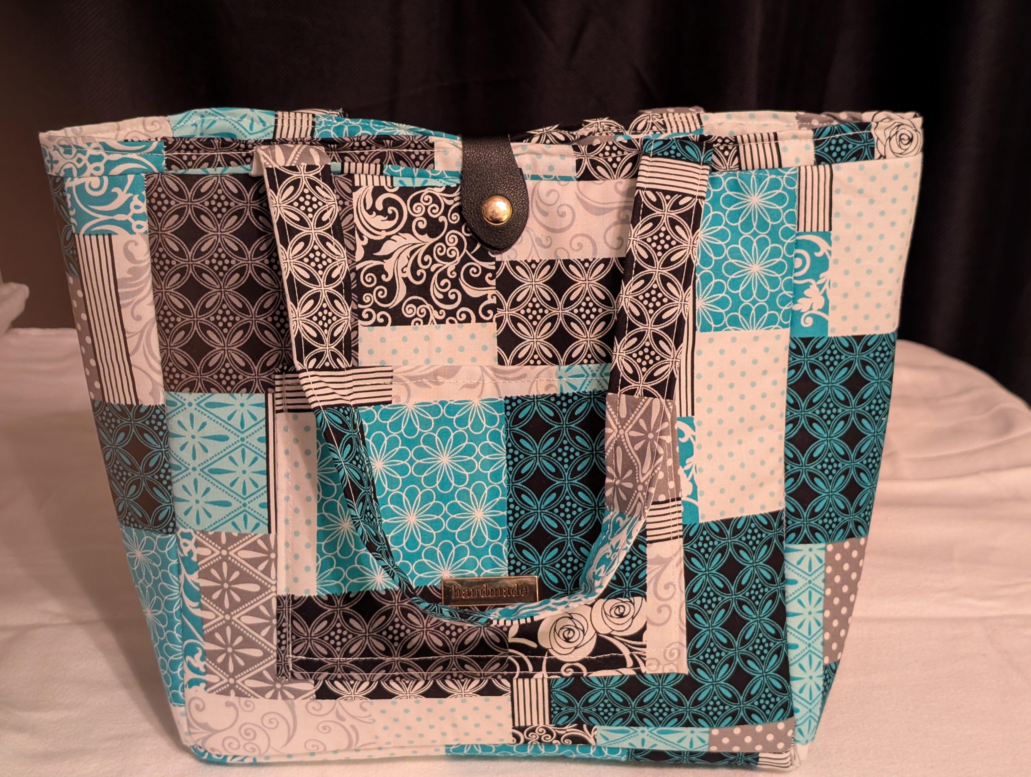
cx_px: 516
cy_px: 388
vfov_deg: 29.7
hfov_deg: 38.9
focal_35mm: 49
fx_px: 1461
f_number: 1.68
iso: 288
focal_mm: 6.9
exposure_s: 1/24
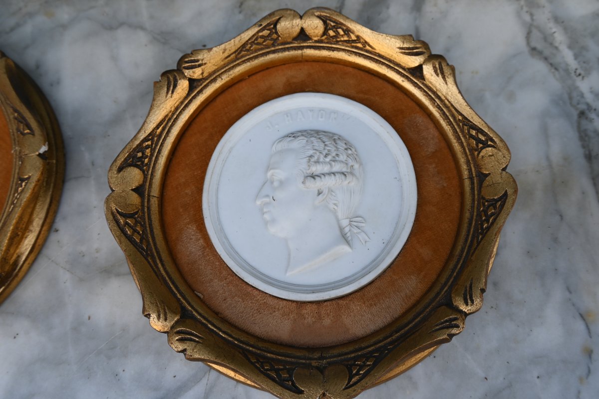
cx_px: 300
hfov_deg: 59.5
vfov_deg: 41.7
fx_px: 524
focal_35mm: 32
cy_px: 200
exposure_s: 1/250
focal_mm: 21
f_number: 5.6
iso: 200
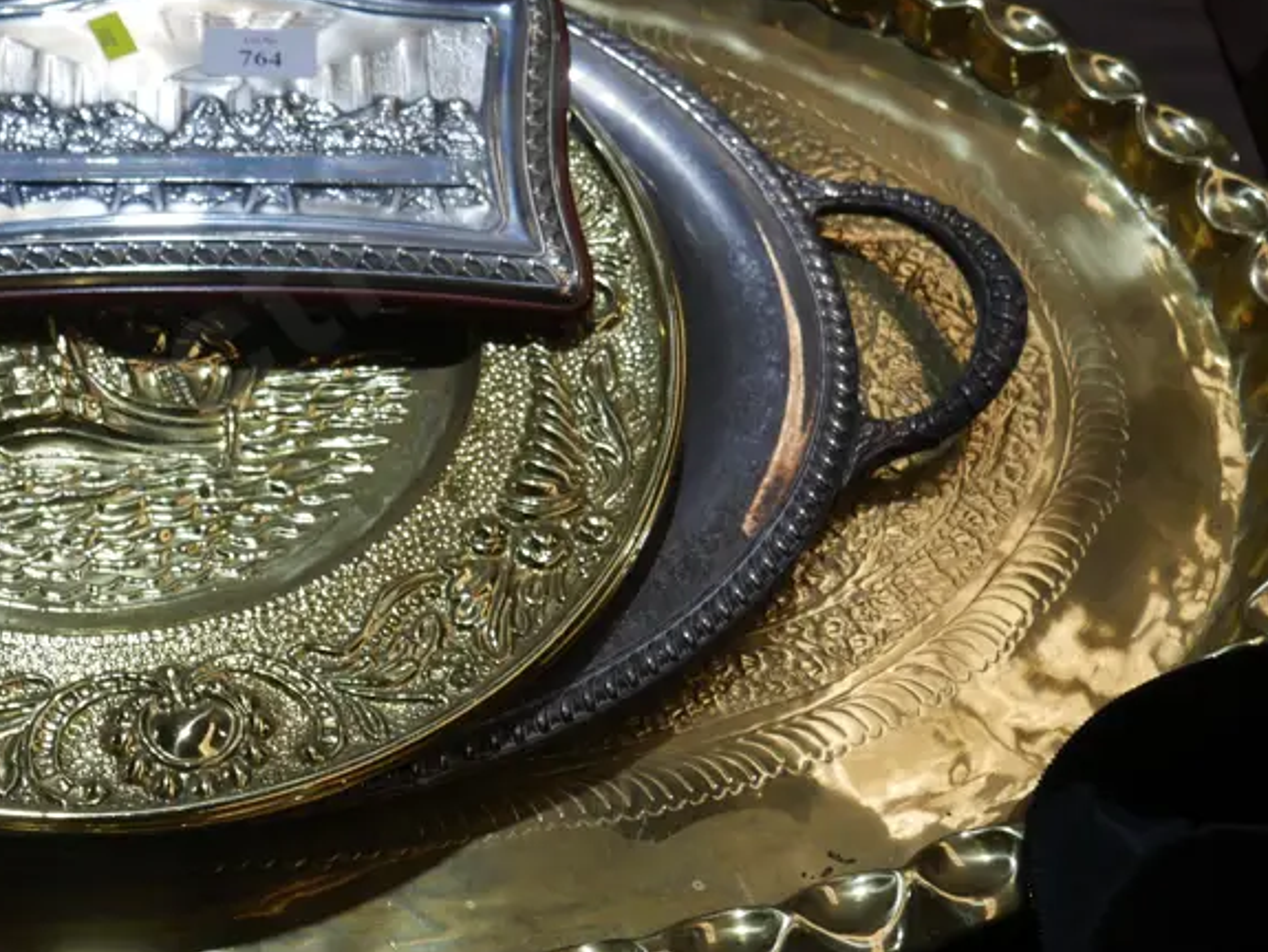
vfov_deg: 25.7
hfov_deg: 32.2
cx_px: 146
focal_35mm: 57
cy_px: 418
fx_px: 2089
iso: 200
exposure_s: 1/160
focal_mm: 16
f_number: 4.5
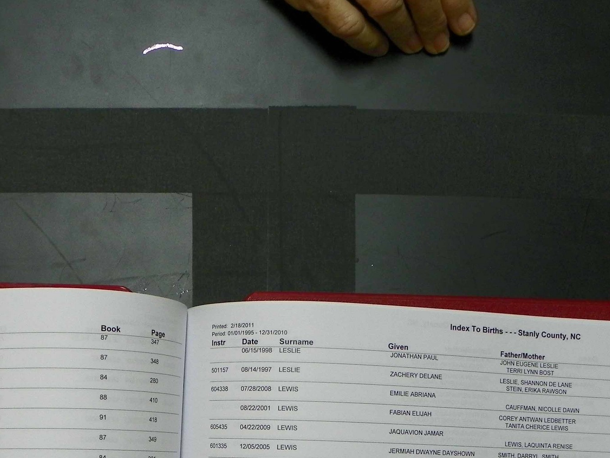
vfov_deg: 25.8
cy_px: 446
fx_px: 952
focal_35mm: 54
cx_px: 198
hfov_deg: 35.2
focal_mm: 4.6
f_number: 2.8
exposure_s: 1/30
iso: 100
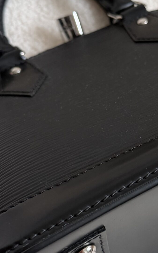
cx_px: 124
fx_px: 413
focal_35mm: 60
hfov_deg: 21.4
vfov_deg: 34.0
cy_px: 113
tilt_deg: -59.7
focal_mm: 6.76
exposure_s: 1/60
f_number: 1.78
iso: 250
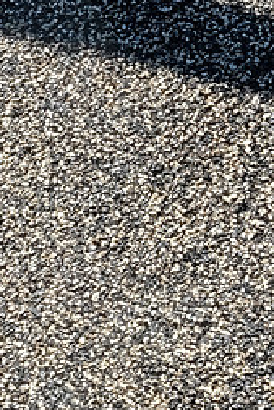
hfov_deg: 5.1
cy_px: -339
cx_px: 323
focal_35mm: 267
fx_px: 3044
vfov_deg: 7.5
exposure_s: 1/20
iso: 200
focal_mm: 31.5
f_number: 20
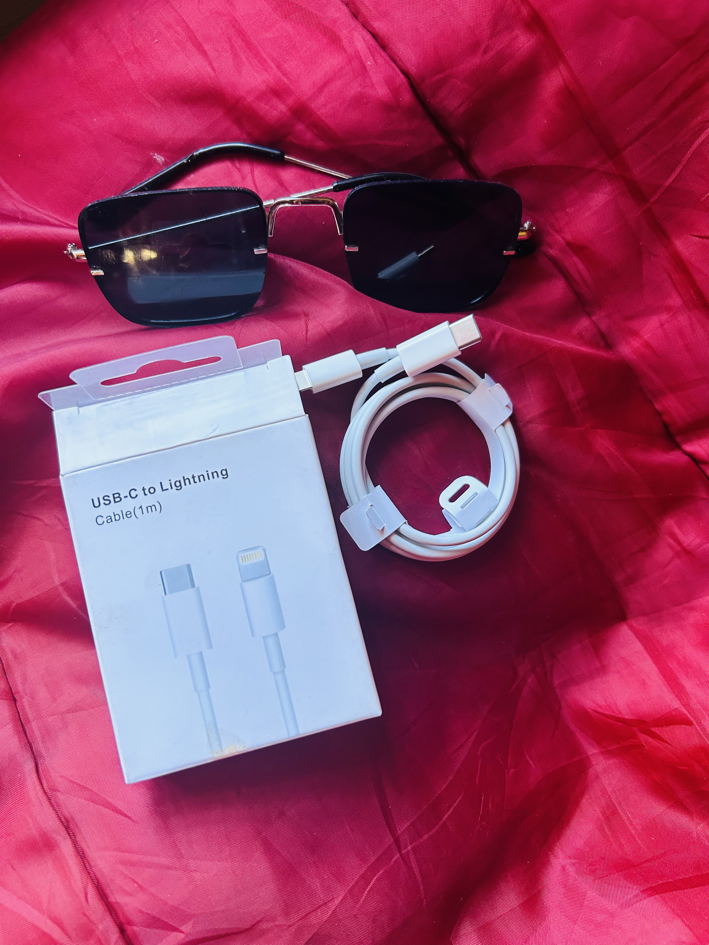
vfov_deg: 67.3
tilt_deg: -76.8
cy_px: 472
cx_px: 354
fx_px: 710
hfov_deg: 53.1
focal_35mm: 26
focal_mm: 5.7
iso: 125
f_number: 1.5
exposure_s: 1/86
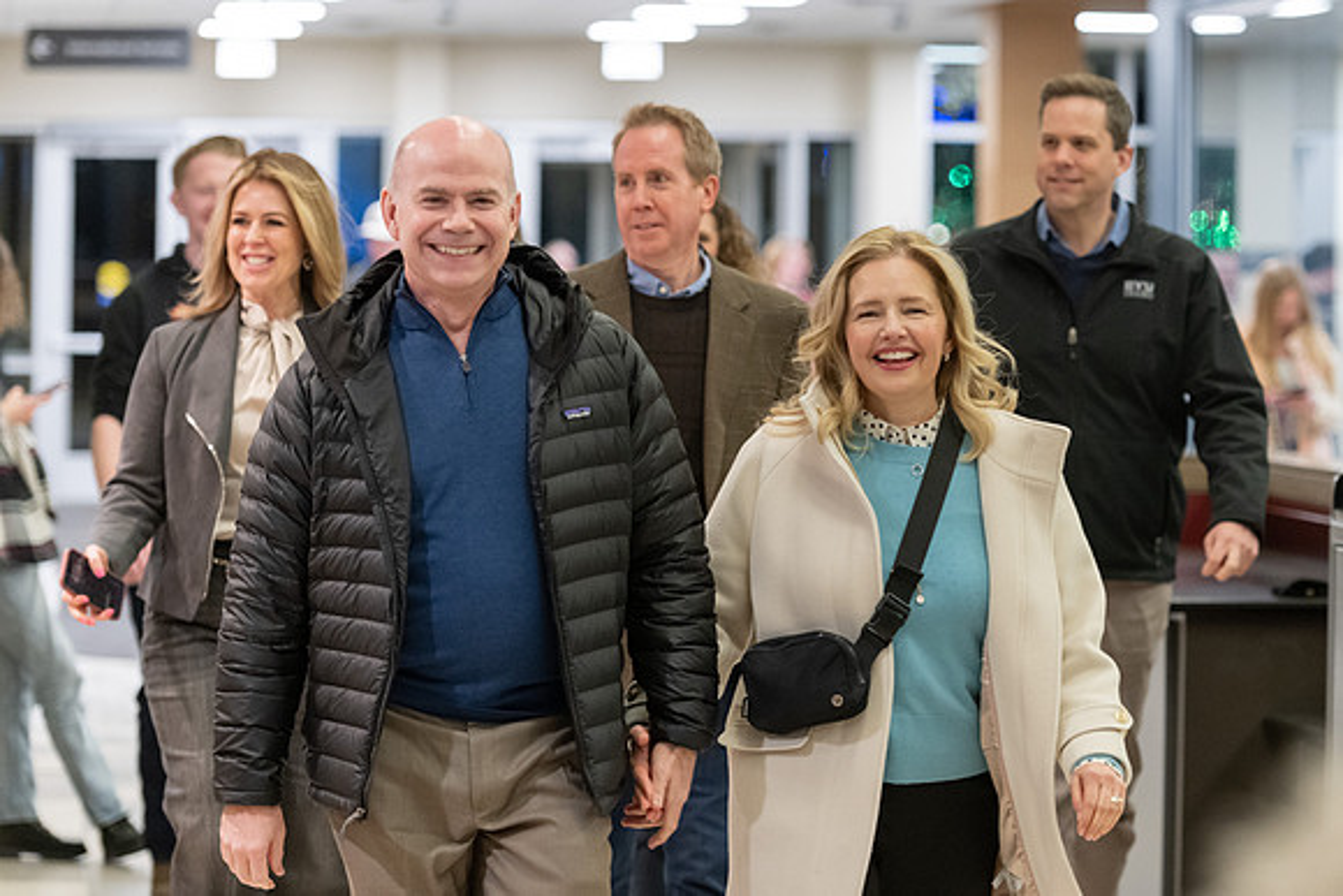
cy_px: 415
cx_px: 871
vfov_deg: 9.1
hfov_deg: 13.6
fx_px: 5627
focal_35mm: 151
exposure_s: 1/200
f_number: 2.8
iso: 2000
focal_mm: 116
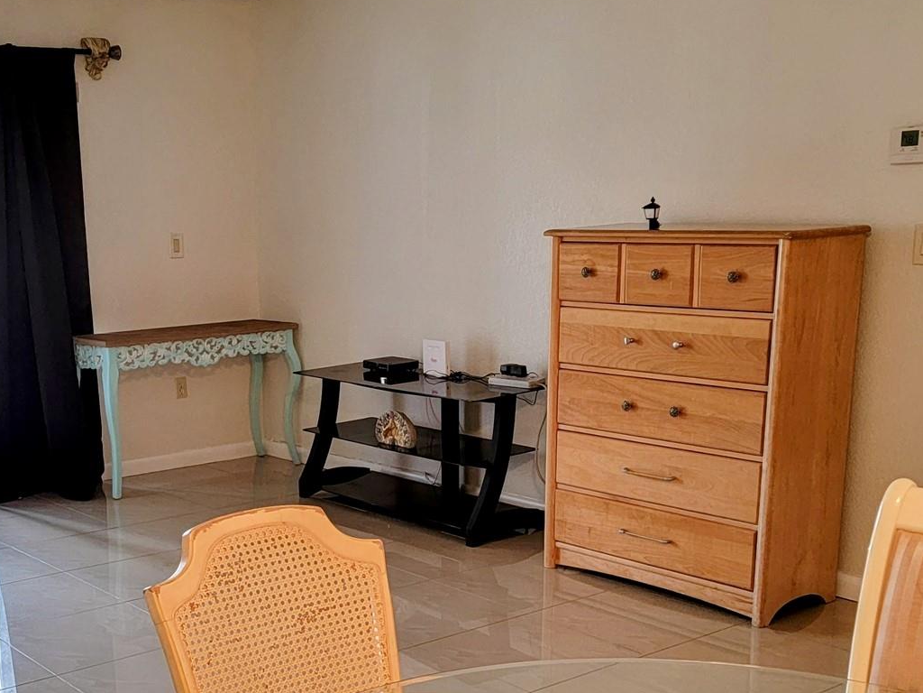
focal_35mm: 48
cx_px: 306
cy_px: 492
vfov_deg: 29.9
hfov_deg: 39.2
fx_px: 1280
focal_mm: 6.7
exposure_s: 1/120
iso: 160
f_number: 1.8
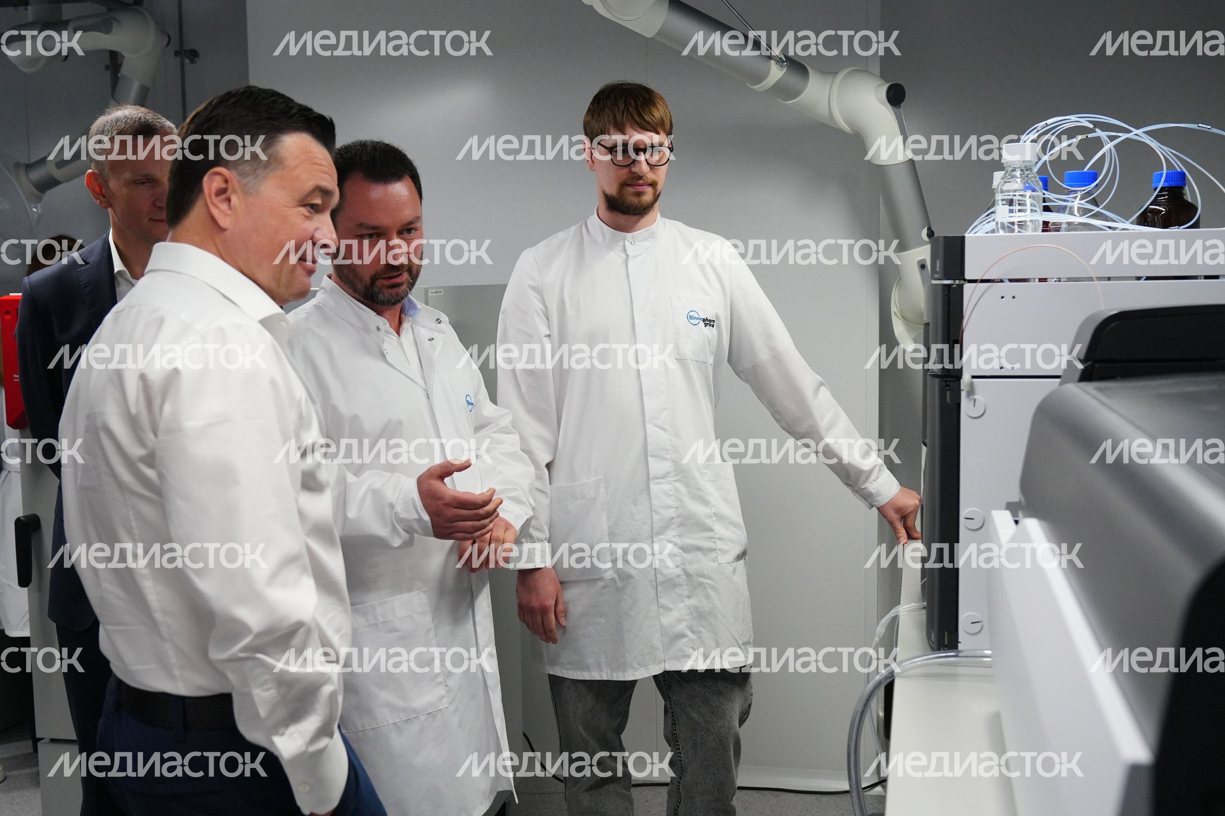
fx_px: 1327
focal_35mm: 39
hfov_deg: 49.6
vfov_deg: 34.2
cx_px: 612
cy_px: 408
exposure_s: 1/800
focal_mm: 39
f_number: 4.5
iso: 4000
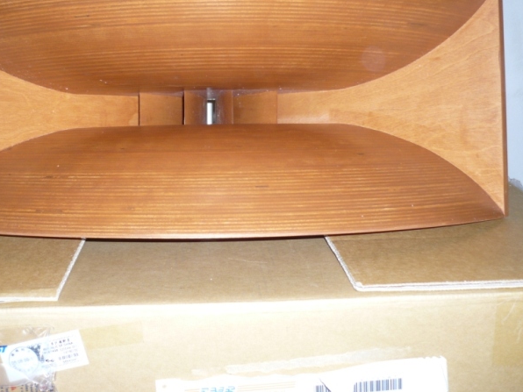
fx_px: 710
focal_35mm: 47
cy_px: 130
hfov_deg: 40.2
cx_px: 206
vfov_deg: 30.6
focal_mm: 5.8
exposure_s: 1/30
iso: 100
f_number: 2.8
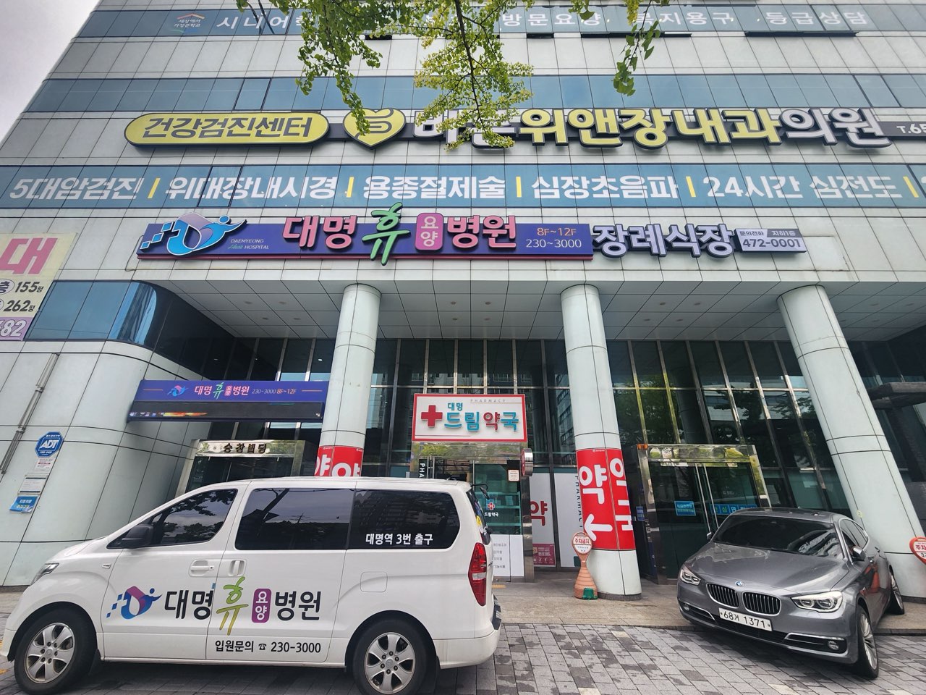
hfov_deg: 106.2
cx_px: 463
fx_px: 348
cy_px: 348
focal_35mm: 13
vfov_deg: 89.9
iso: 50
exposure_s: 1/654
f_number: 2.2
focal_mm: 2.2
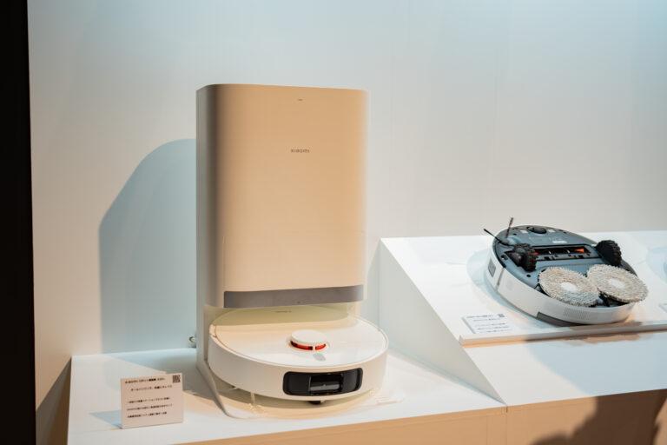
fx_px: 723
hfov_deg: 49.6
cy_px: 222
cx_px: 334
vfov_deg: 34.2
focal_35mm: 39
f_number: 4
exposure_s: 1/80
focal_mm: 39
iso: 100
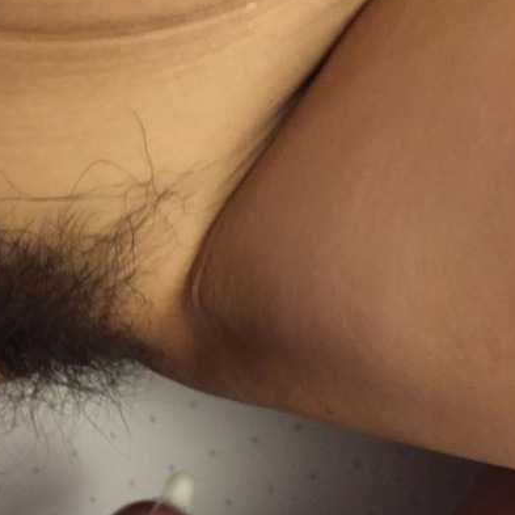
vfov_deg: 36.1
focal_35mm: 47
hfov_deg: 35.7
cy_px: 265
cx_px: 170
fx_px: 791
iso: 320
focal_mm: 4.15
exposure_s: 1/17
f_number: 2.2
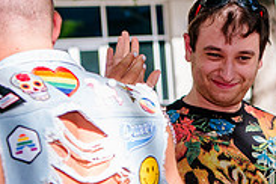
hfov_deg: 13.3
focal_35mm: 152
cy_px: 119
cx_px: 302
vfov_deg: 9.0
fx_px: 1165
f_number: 3.5
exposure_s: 1/640
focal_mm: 48
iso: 200
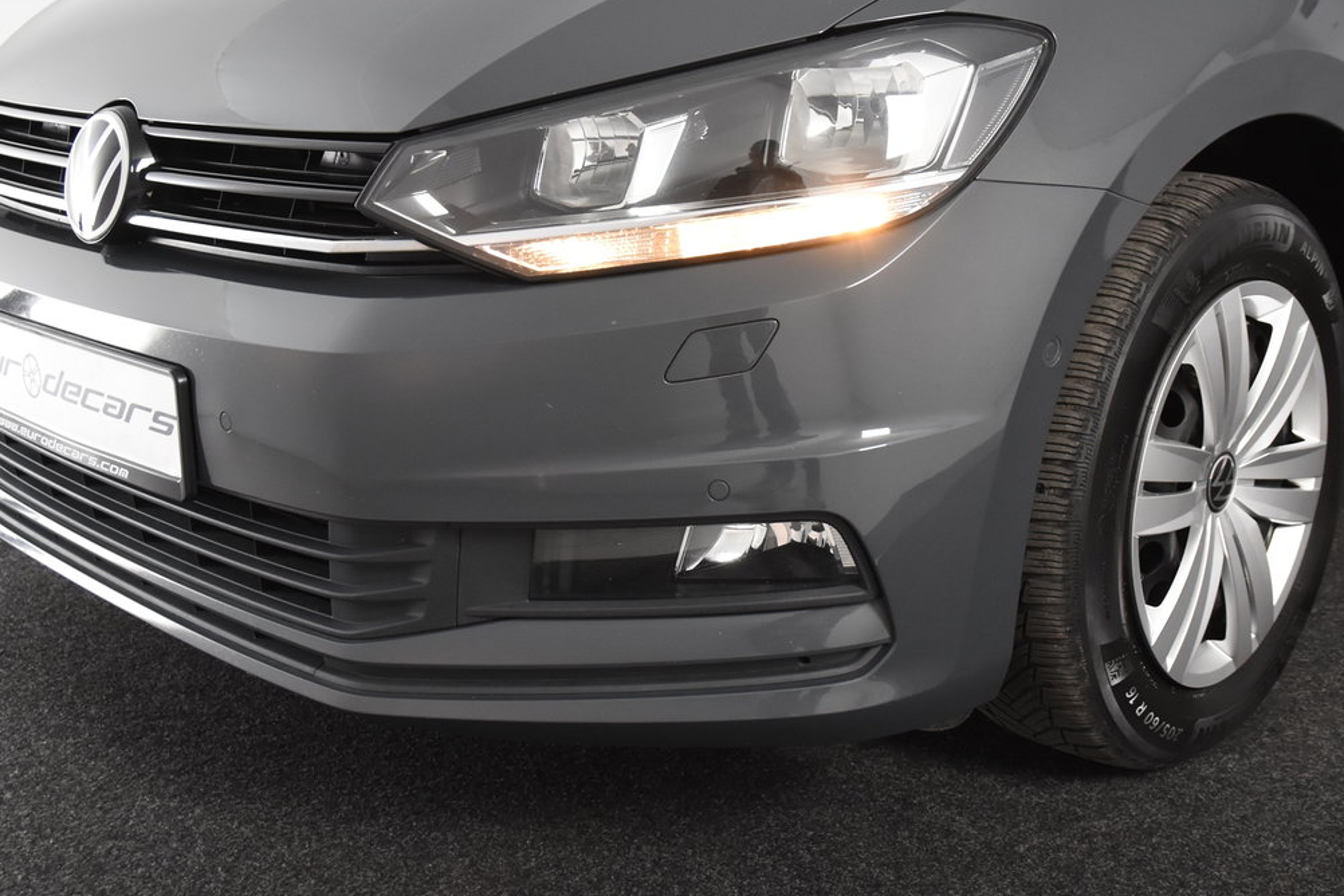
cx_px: 708
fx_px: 1717
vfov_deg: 29.2
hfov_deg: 42.7
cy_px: 352
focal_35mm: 46
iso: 1600
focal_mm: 24
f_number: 4.5
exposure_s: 1/80
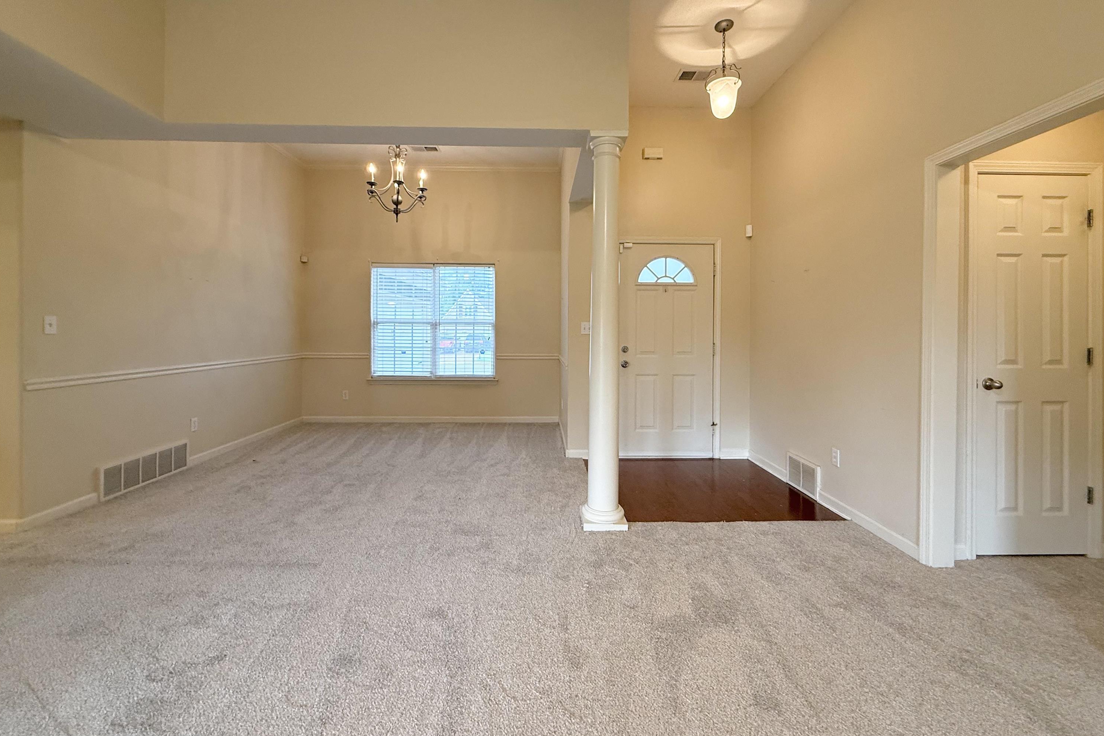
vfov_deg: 77.1
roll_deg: -0.5
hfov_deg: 100.4
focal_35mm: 15
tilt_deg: +0.5
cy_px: 331
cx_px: 552
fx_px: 460
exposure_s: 1/60
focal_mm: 2.22
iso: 200
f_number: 2.2
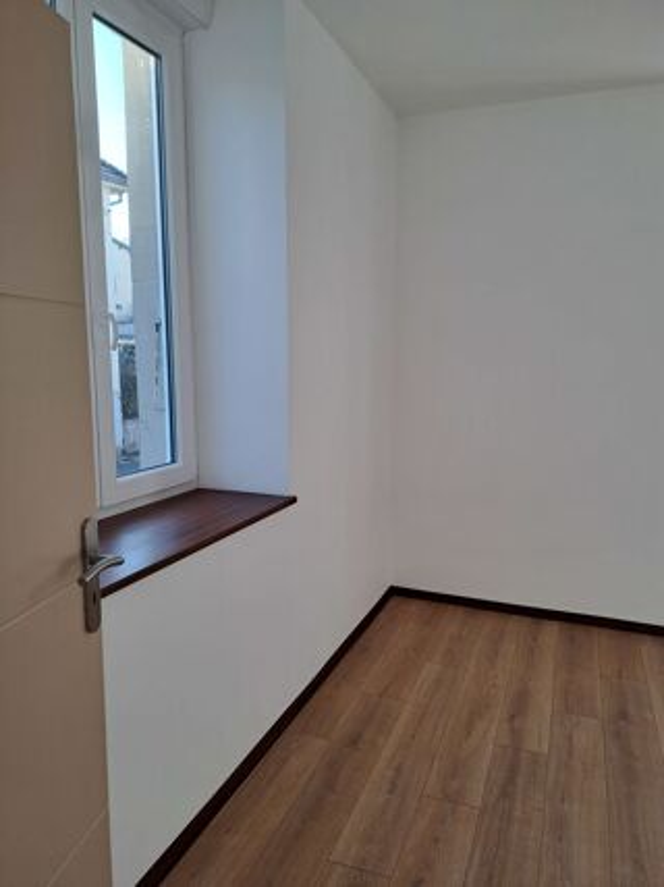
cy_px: 444
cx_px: 332
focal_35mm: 25
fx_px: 640
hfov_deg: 54.9
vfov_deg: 69.4
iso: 32
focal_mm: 4.65
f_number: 1.8
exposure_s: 1/122
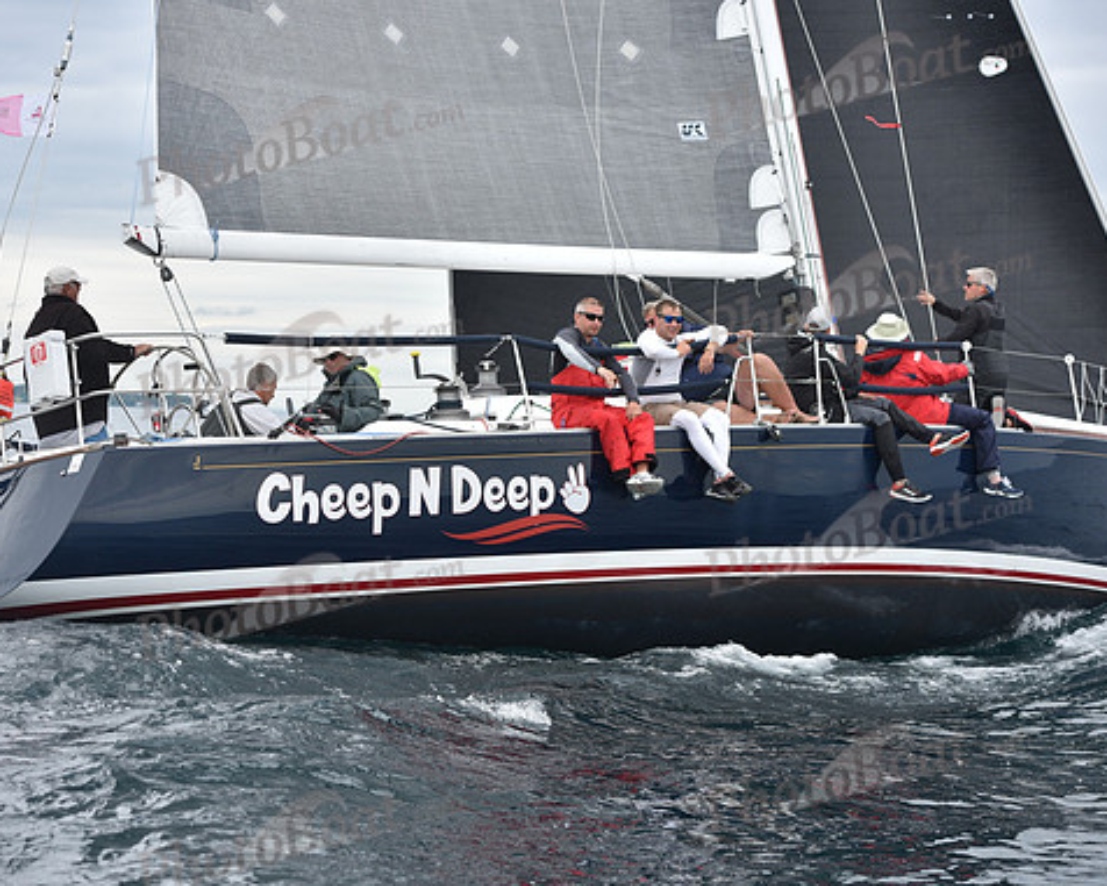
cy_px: 448
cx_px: 586
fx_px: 2622
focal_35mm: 80
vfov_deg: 19.2
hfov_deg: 23.8
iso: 250
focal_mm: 70
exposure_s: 1/800
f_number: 5
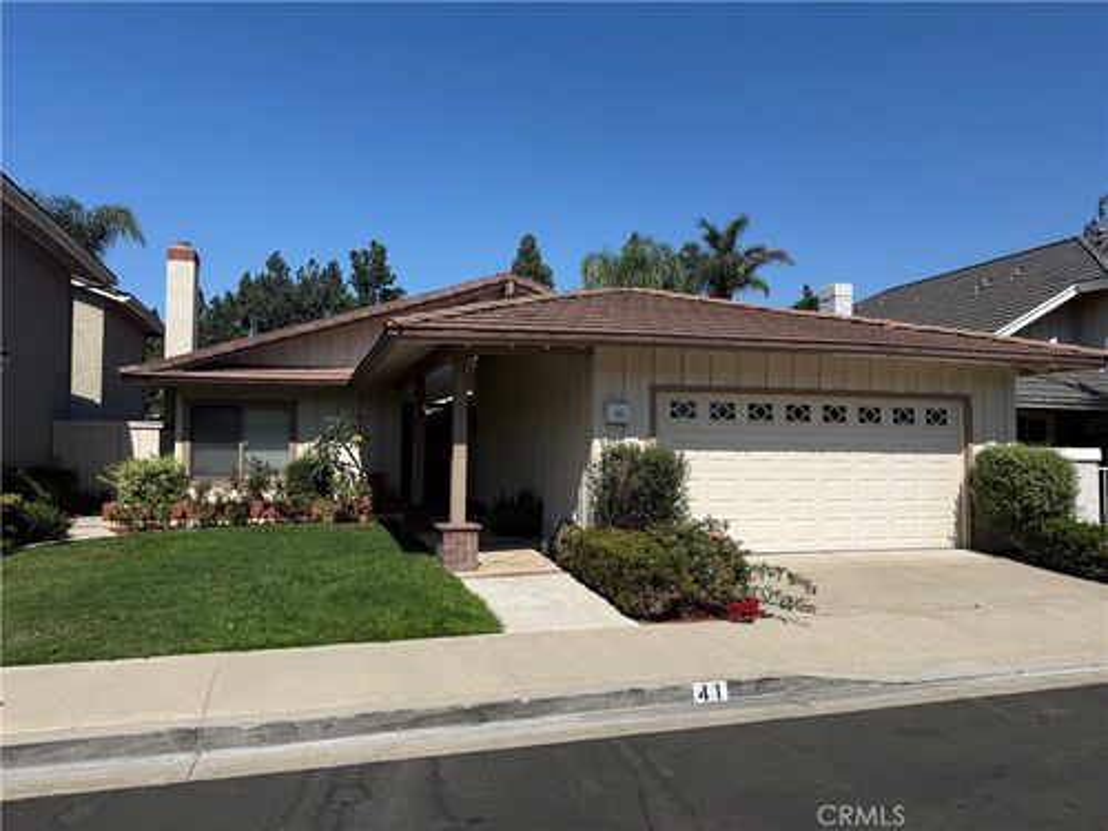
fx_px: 768
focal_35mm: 24
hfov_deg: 71.6
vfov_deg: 56.8
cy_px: 416
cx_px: 554
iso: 80
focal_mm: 6.76
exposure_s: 1/6173
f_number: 1.78
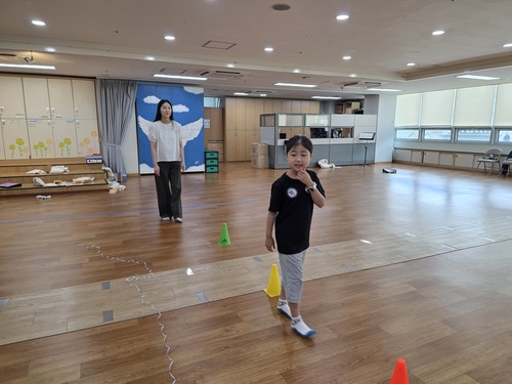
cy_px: 192
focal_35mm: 23
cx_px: 256
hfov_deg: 73.9
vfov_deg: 58.9
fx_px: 340
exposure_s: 1/120
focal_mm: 6.3
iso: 100
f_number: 1.7
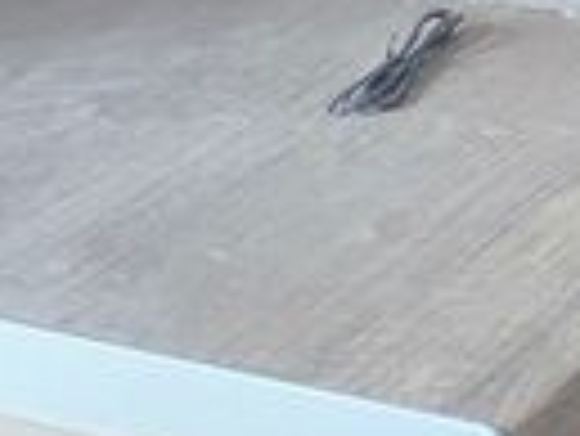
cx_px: 1142
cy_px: -409
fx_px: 1912
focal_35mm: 114
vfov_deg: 11.8
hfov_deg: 14.5
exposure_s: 1/180
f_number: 1.7
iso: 160
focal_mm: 6.3
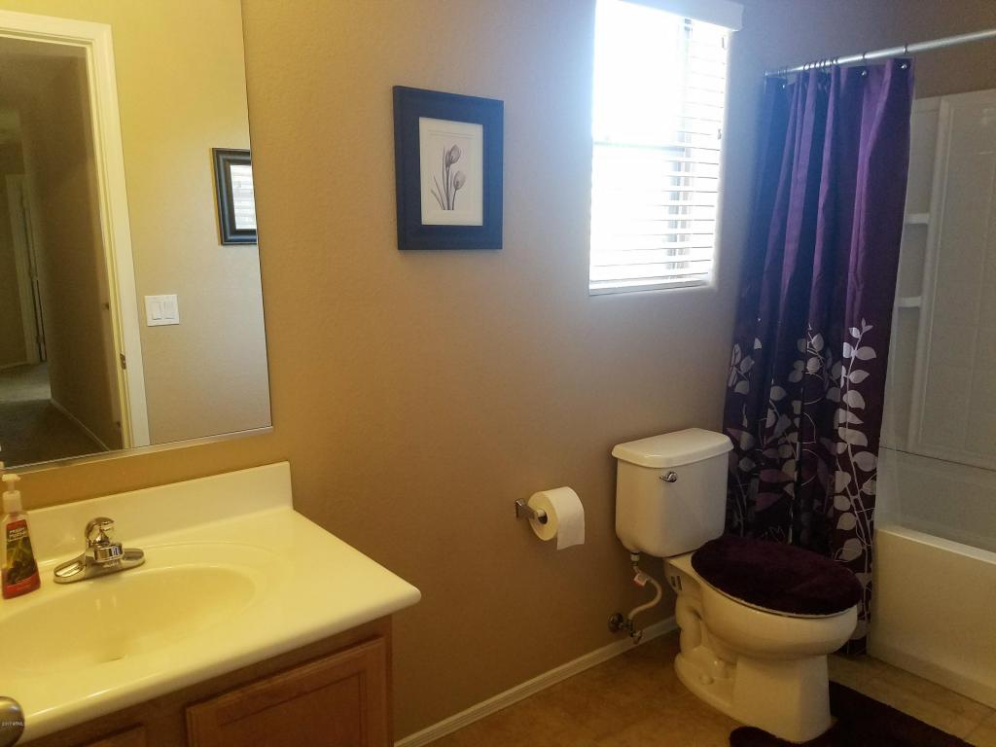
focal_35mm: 26
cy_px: 374
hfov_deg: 67.3
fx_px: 748
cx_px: 498
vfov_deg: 53.1
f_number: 1.7
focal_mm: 4.2
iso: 200
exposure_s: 1/60
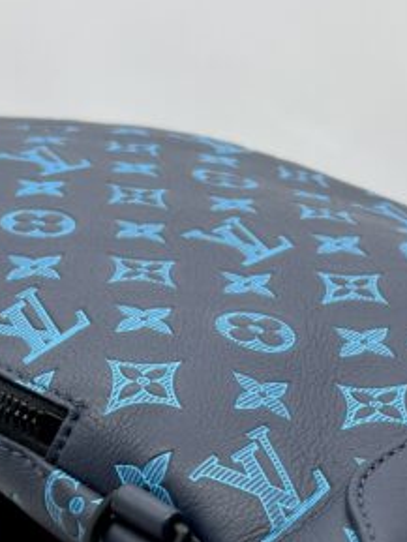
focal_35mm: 92
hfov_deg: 16.1
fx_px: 1441
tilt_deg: -31.8
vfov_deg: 20.7
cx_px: 240
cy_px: 519
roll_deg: +1.8
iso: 32
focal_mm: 5.7
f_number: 1.5
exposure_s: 1/102
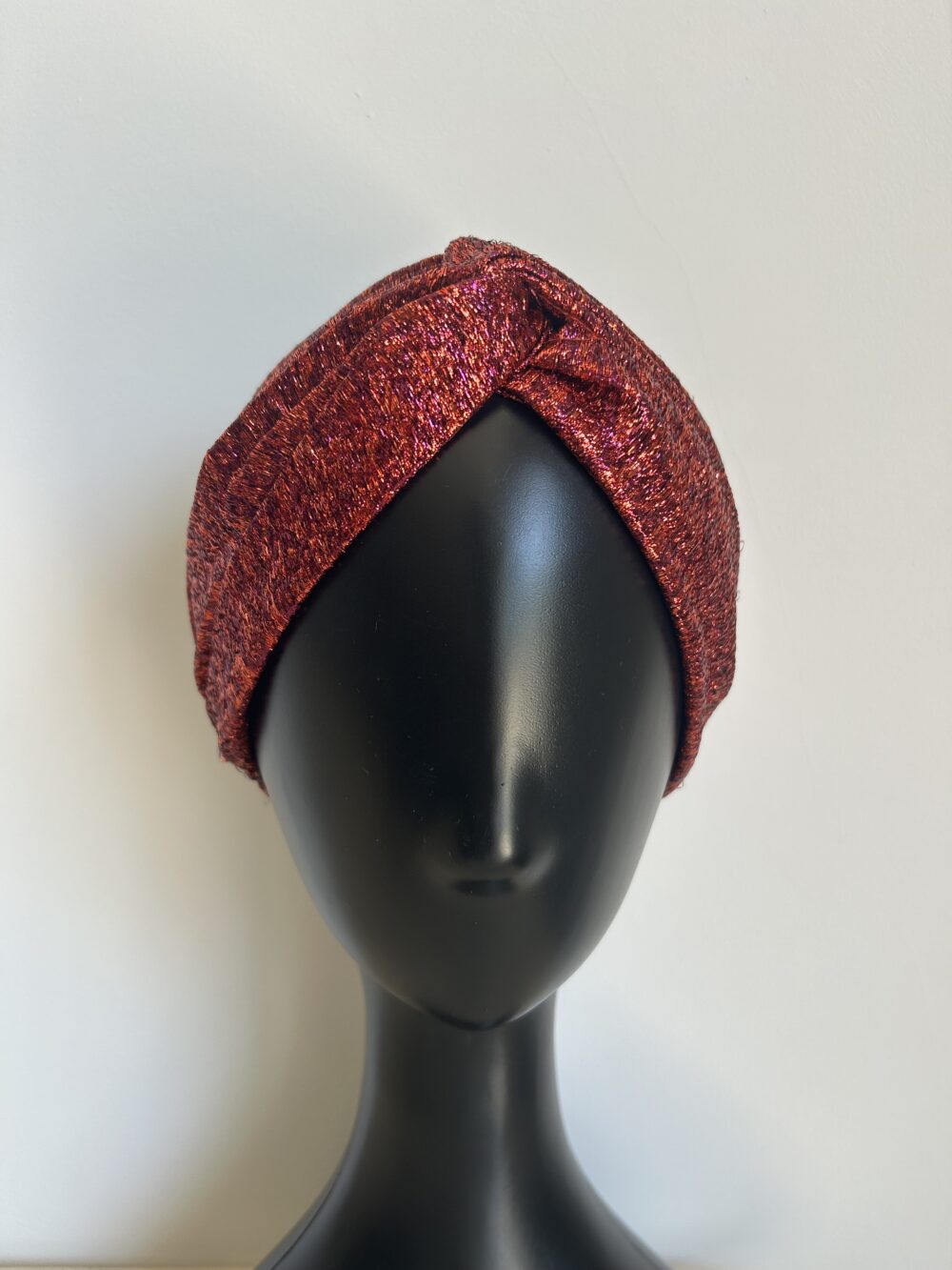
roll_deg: -0.2
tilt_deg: -11.0
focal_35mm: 26
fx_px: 953
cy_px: 635
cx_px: 476
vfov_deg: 67.3
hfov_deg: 53.1
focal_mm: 5.7
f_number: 1.5
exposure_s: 1/180
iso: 40
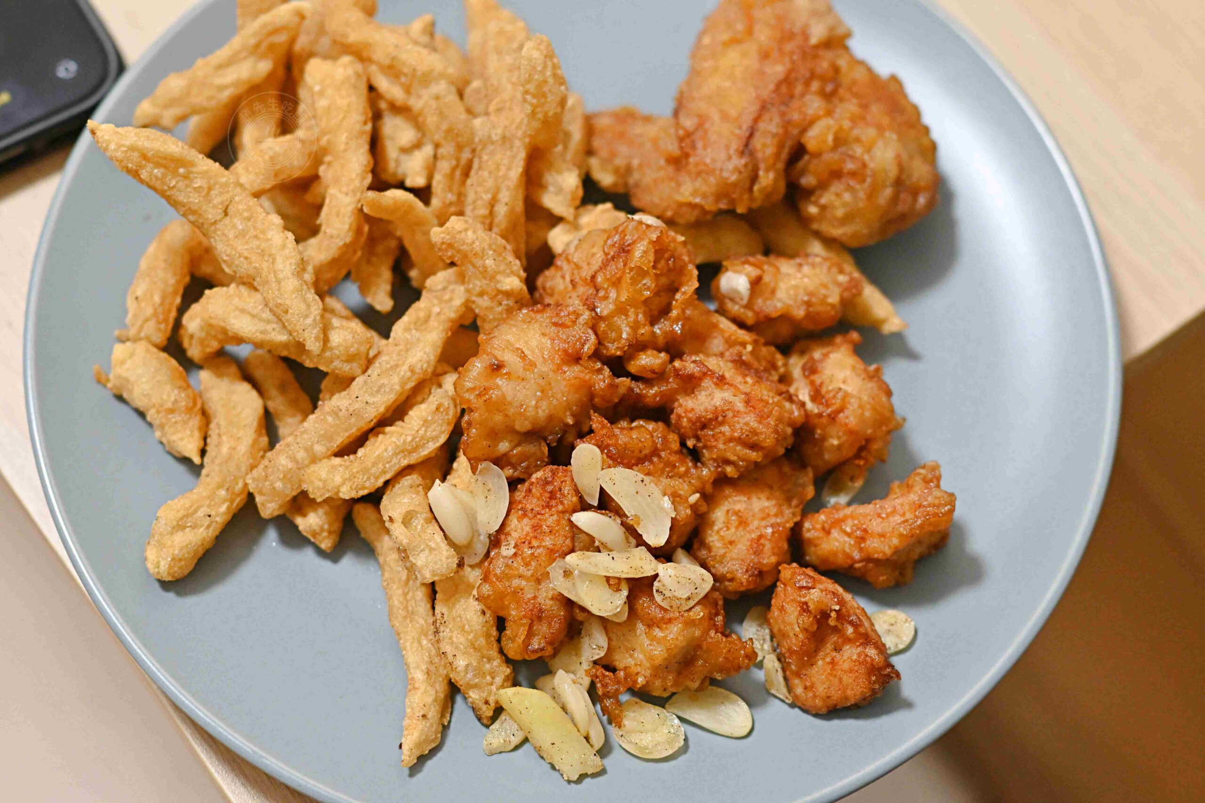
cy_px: 402
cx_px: 602
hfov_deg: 27.0
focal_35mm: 75
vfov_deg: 18.2
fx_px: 2510
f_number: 2.5
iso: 1400
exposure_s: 1/250
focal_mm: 50
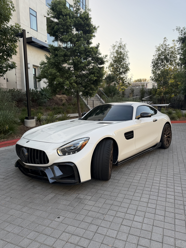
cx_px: 93
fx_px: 172
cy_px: 124
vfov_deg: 71.6
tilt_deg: -7.8
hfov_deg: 56.8
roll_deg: +0.3
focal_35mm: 24
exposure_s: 1/617
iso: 100
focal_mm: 6.76
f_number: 1.78
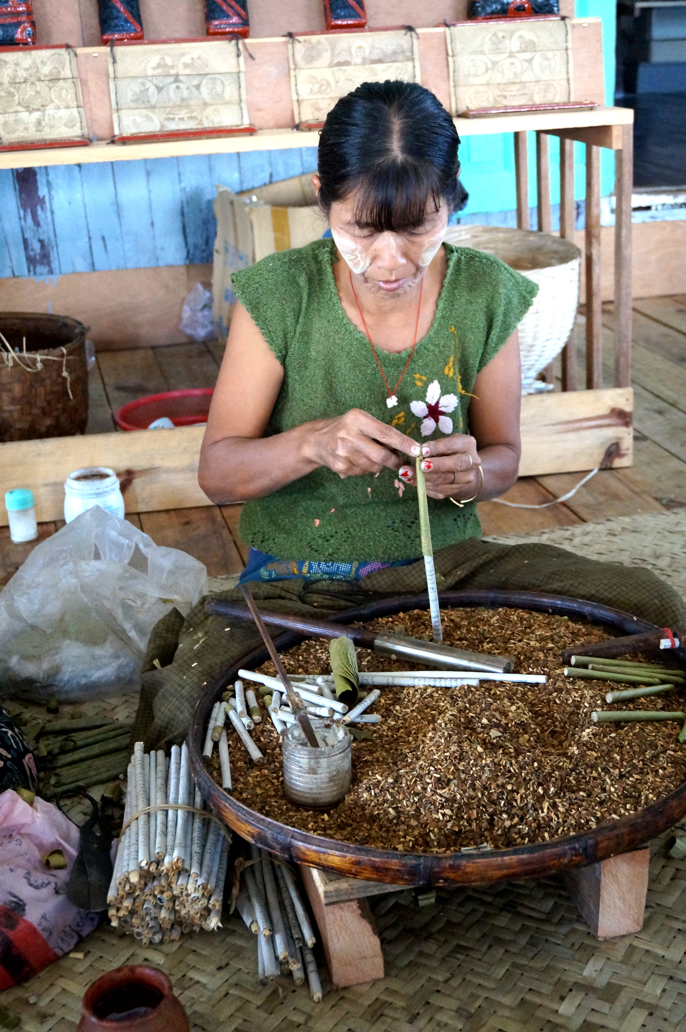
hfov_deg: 28.9
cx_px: 343
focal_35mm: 46
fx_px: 1332
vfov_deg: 42.4
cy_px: 516
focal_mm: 31
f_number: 5
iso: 3200
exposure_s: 1/160
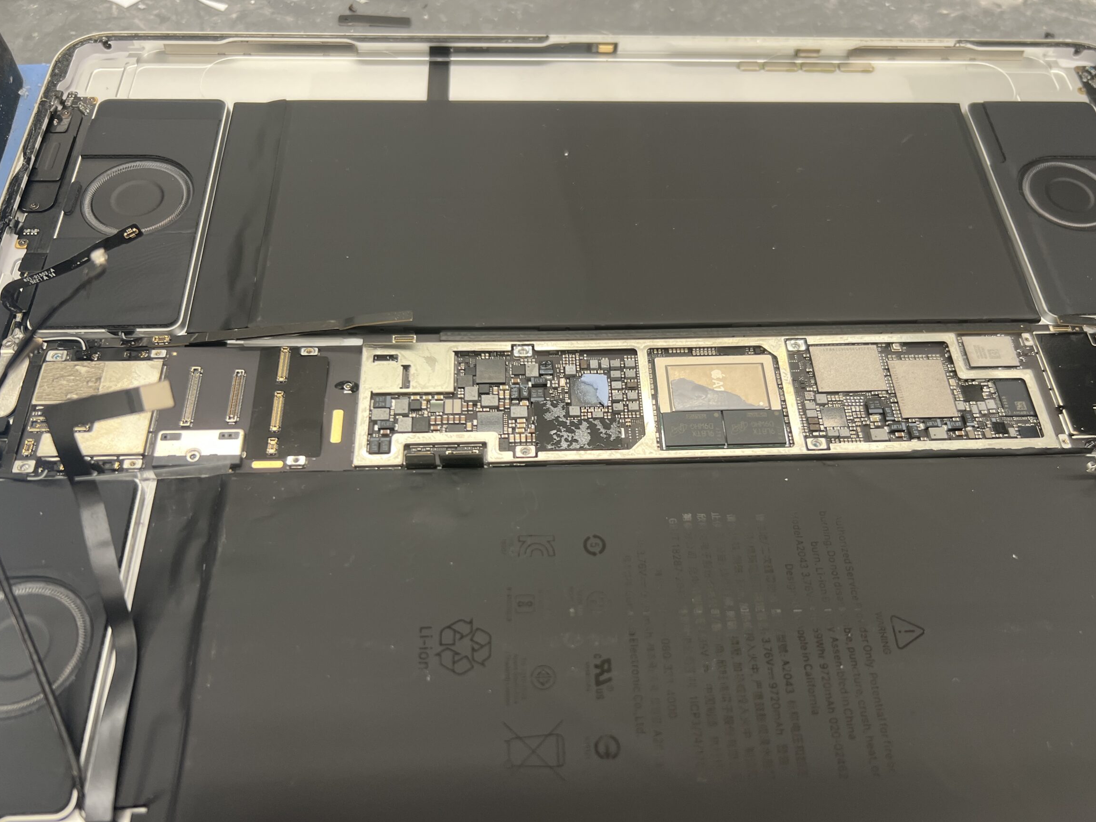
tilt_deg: -59.2
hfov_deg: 61.5
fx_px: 918
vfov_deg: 48.1
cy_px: 456
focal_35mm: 29
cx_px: 599
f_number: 1.5
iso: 100
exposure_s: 1/100
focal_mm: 5.7
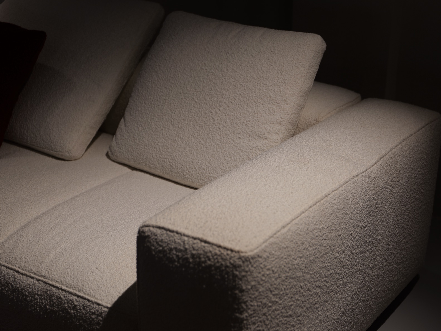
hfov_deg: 33.2
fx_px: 739
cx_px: 246
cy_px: 165
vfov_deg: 25.2
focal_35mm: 58
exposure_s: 1/60
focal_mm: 53
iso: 100
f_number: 2.8
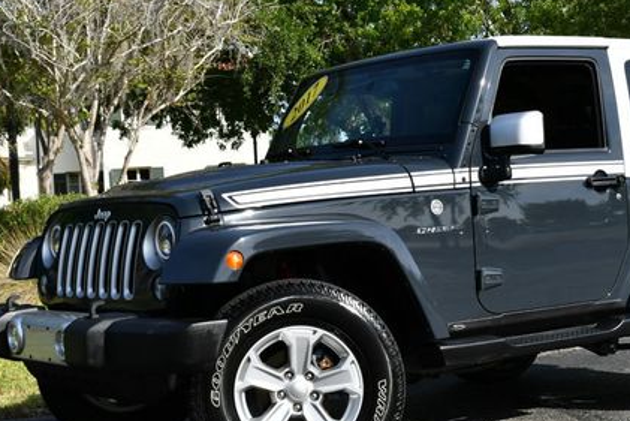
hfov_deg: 27.6
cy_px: 235
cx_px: 386
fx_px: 1278
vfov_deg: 18.7
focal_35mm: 73
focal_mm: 24
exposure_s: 1/250
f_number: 8
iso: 125
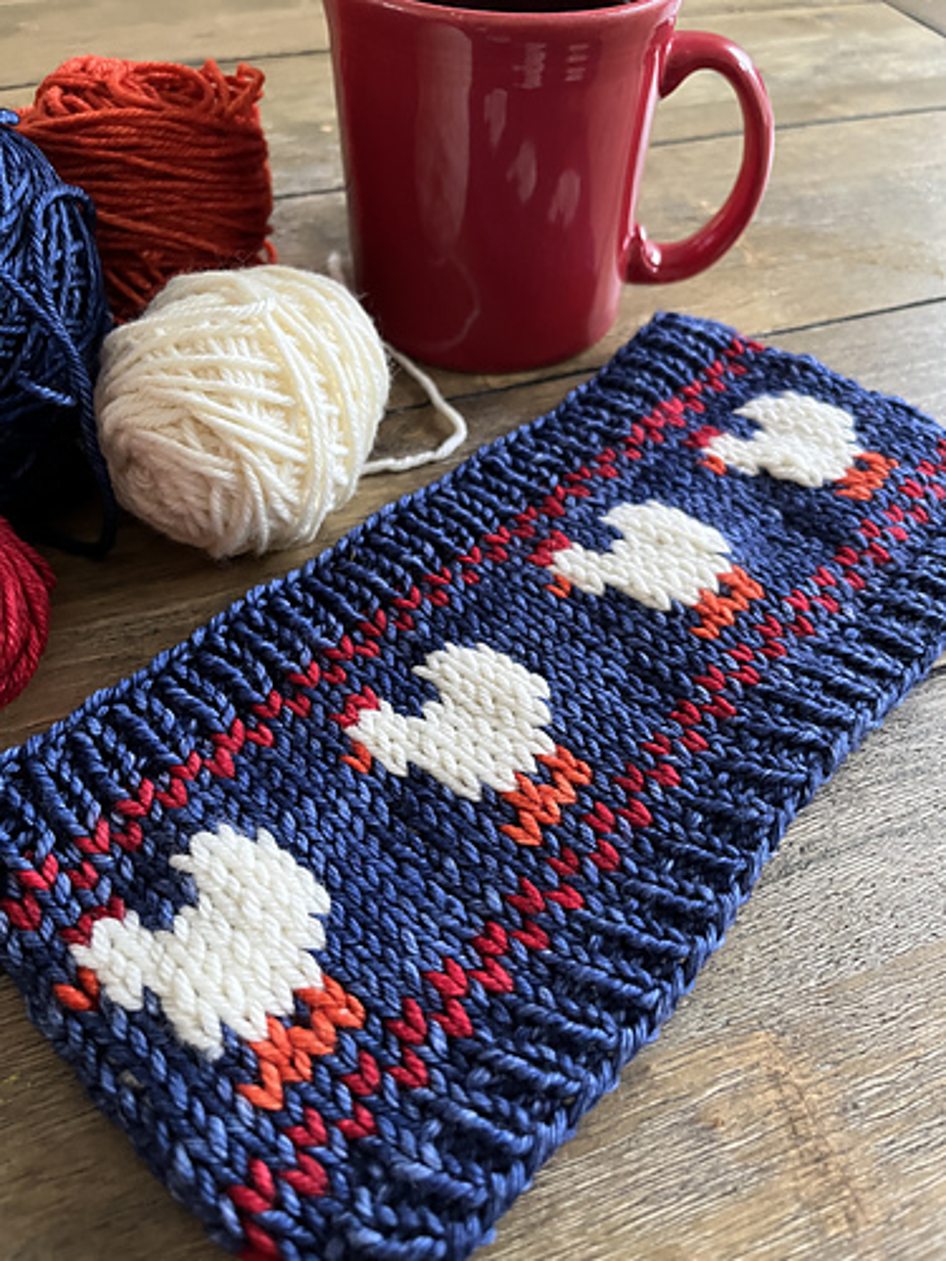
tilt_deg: -49.6
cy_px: 630
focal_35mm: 26
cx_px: 473
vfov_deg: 67.3
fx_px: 947
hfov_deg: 53.1
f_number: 1.6
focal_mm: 5.1
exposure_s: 1/40
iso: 500
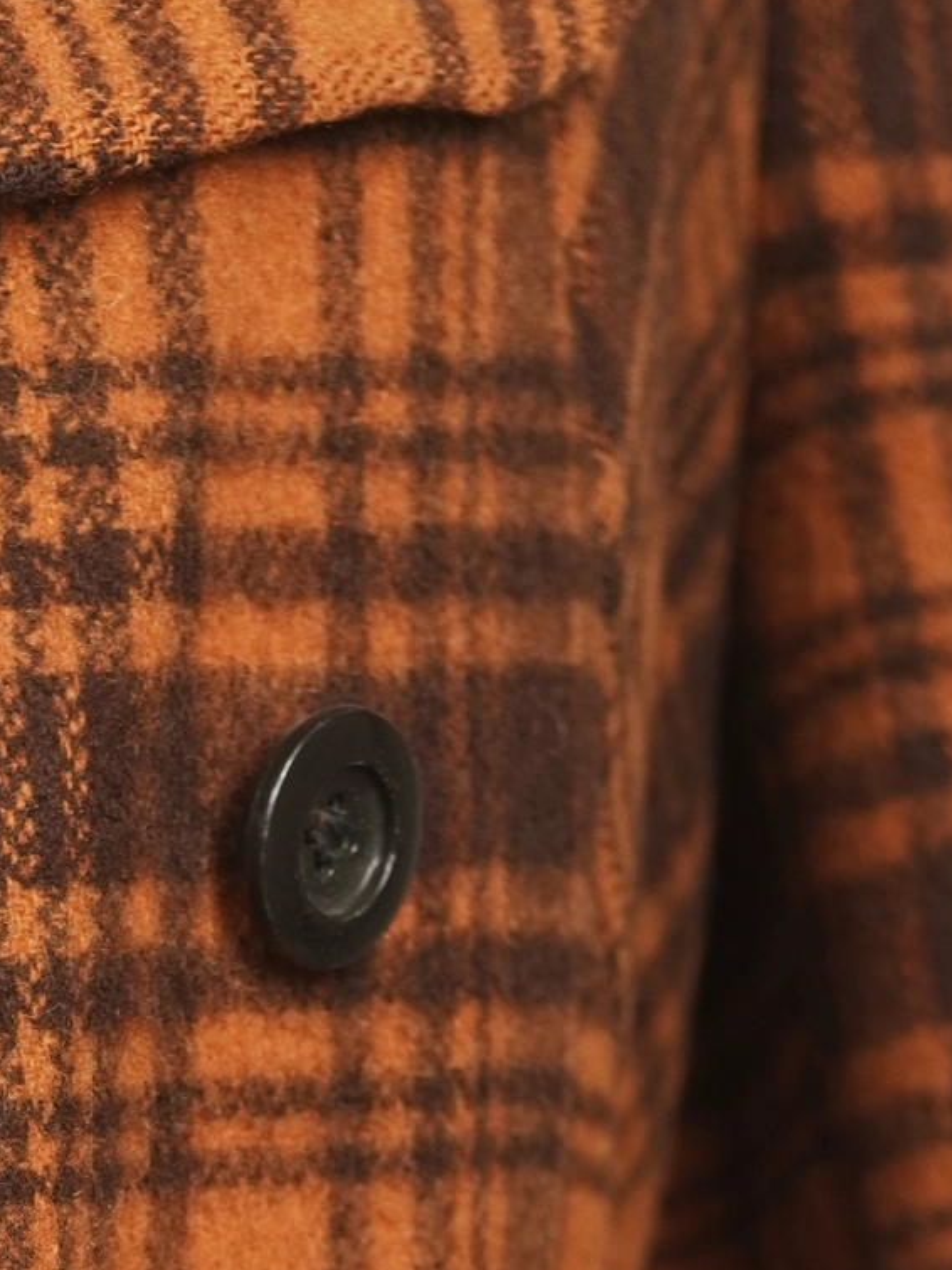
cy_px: 2012
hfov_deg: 8.4
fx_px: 6456
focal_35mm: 176
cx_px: 187
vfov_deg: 10.8
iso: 400
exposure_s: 1/80
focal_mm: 32
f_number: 3.2
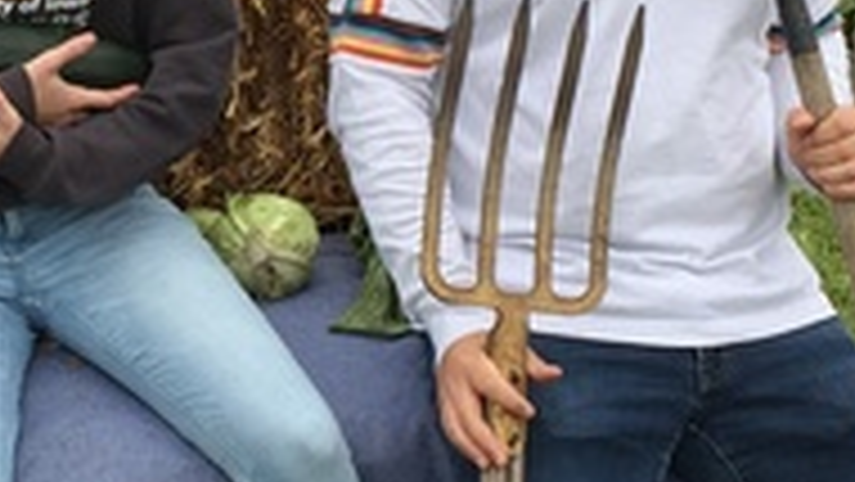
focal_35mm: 128
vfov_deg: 9.5
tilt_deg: -11.4
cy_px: 81
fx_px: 2903
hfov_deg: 16.3
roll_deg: +2.8
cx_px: -50
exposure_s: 1/618
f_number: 2.2
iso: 32
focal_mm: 4.15
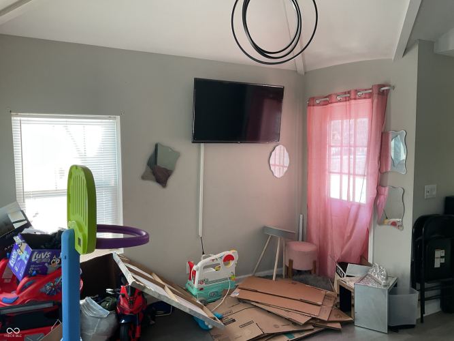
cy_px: 170
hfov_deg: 61.7
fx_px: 380
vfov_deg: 48.2
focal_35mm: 29
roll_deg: -0.7
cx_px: 227
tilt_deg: -3.0
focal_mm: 3
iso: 50
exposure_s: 1/120
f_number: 1.8
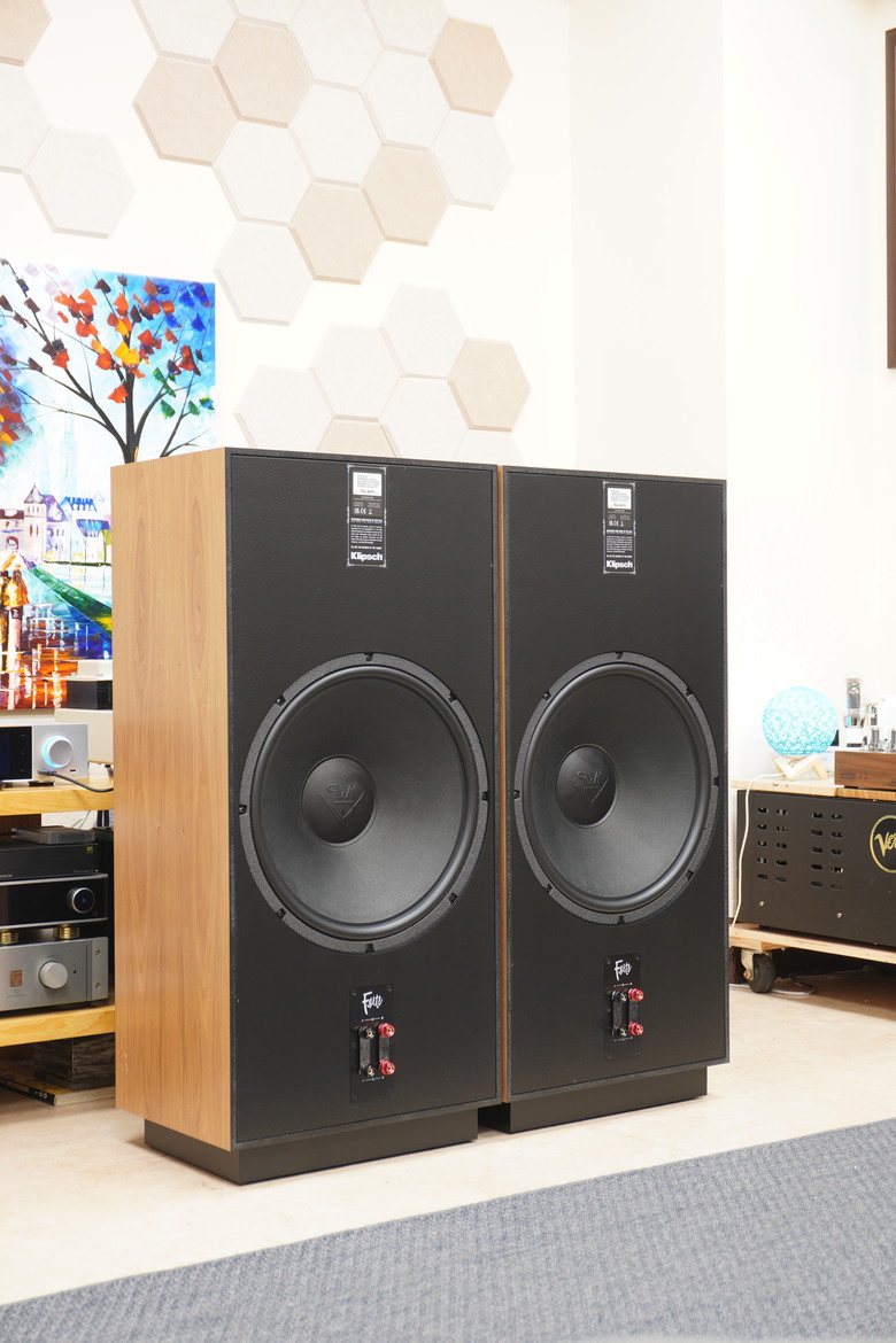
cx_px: 448
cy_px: 672
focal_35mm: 52
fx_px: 1960
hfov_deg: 25.8
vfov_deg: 37.9
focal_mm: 35
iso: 200
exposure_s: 1/4
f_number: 6.3
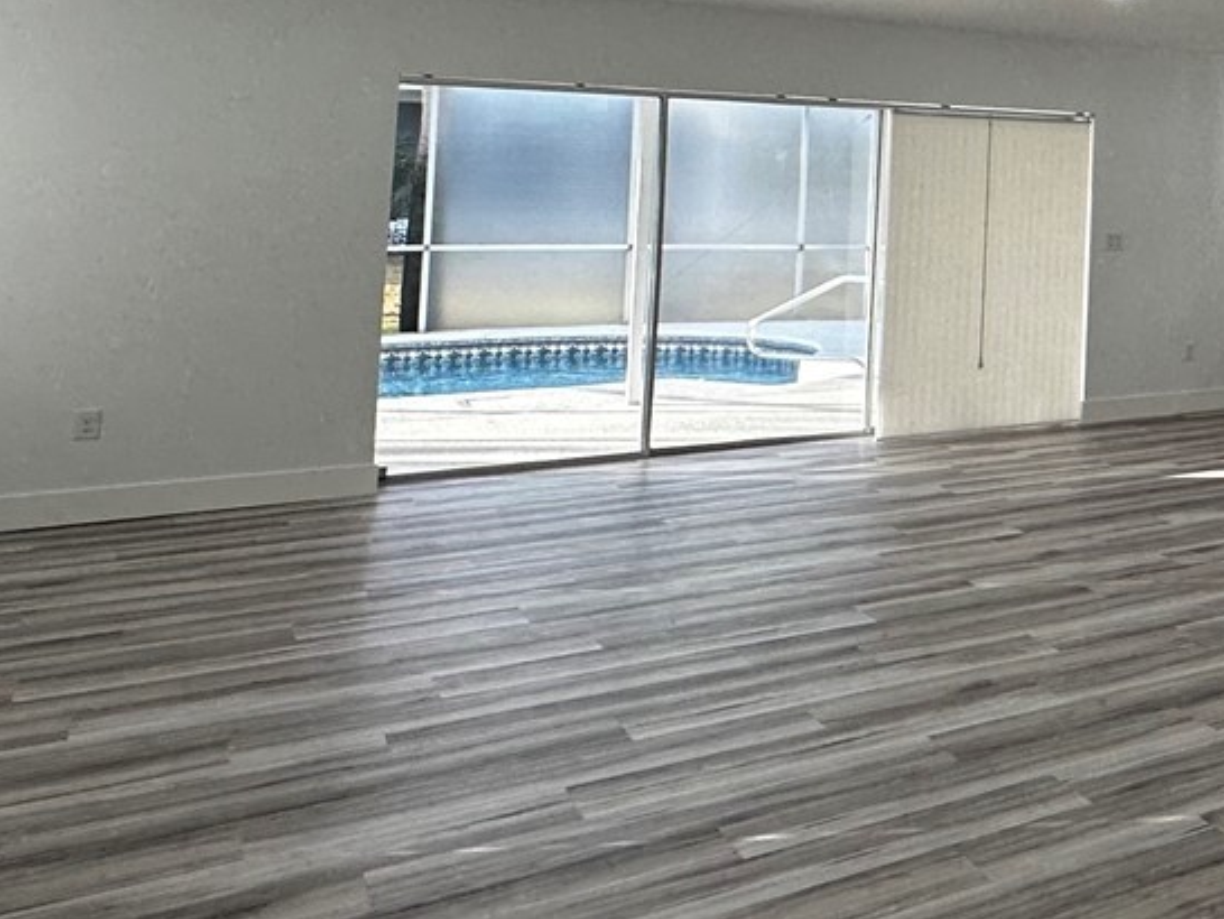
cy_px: 117
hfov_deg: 35.1
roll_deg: -0.7
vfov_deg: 33.6
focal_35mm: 41
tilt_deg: +3.5
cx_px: 1504
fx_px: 1450
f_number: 2.2
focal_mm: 2.22
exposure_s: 1/120
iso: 80
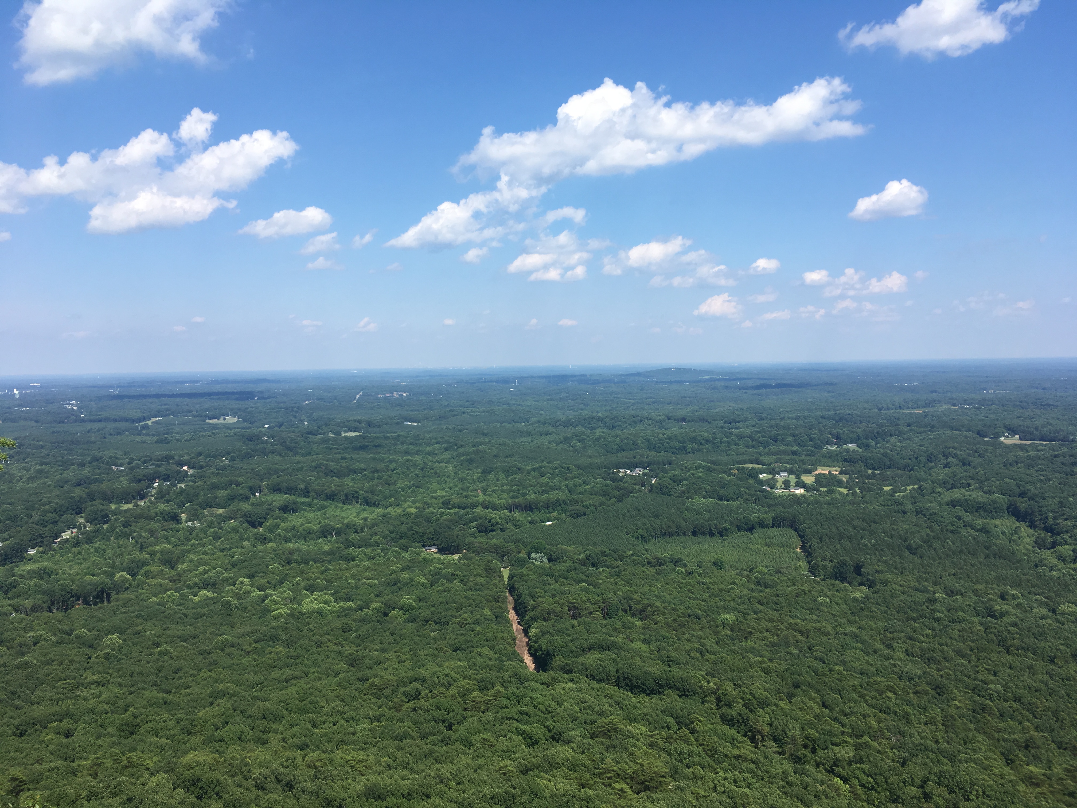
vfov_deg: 48.2
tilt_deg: -4.1
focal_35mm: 29
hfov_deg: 61.7
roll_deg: +1.0
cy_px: 404
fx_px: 902
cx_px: 538
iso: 25
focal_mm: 4.15
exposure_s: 1/1508
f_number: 2.2
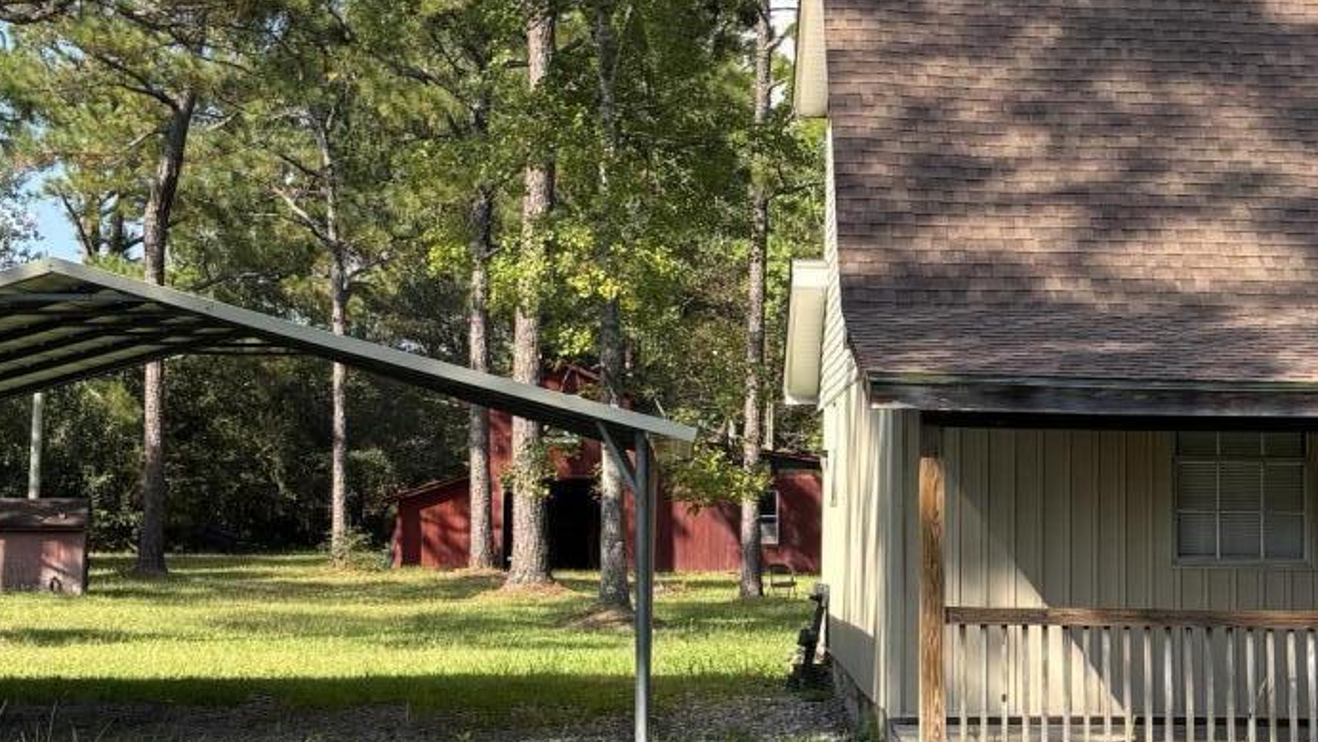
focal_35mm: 82
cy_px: 290
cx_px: 954
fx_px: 2866
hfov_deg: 25.6
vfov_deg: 14.7
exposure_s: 1/1381
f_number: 1.6
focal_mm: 5.96
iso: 50
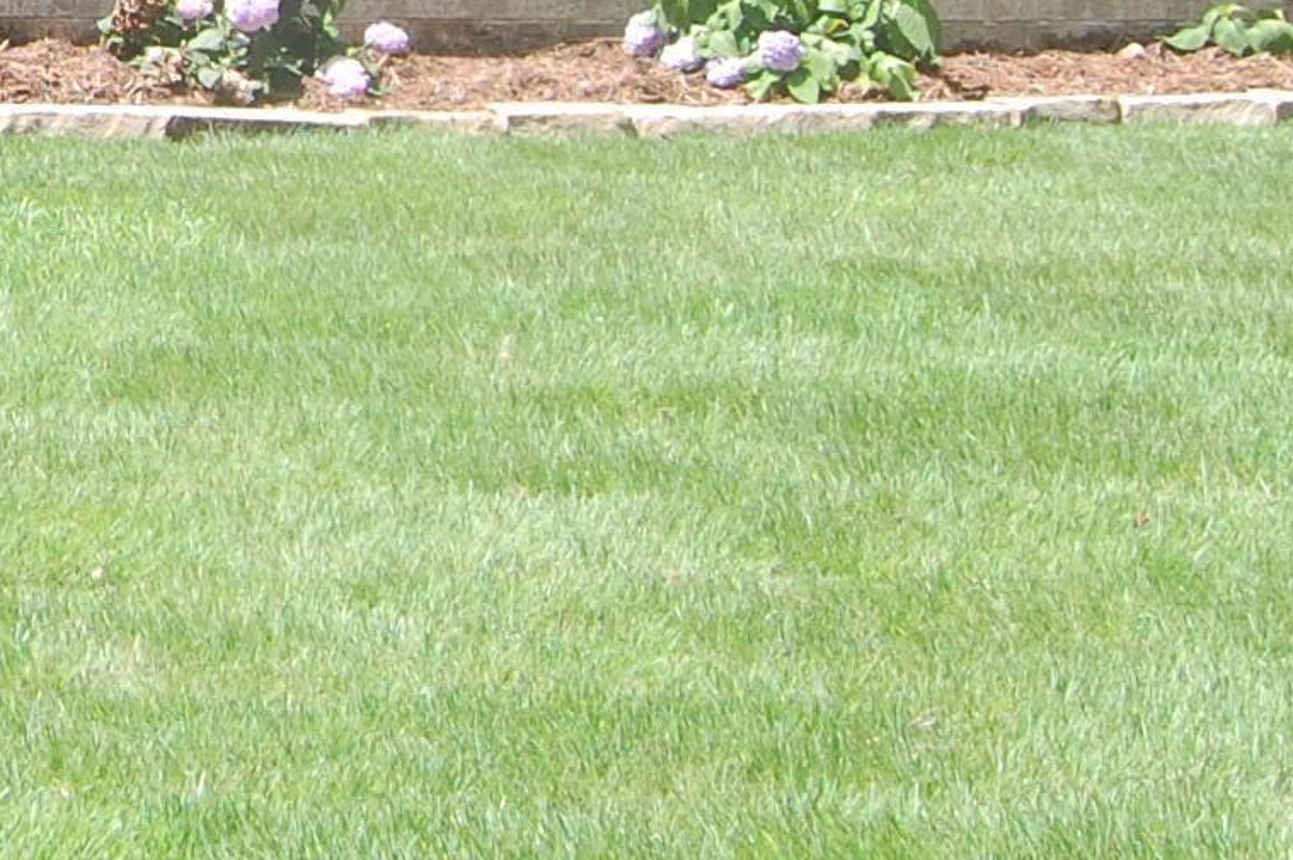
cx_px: -562
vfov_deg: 12.1
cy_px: -487
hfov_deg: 17.5
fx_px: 3840
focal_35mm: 107
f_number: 7.1
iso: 200
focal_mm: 18
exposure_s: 1/200
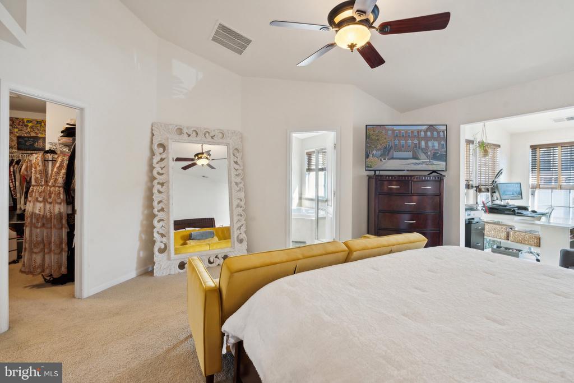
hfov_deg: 96.7
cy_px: 192
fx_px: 255
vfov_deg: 73.8
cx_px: 287
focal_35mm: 16
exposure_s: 1/10
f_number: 8
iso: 400
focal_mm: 16
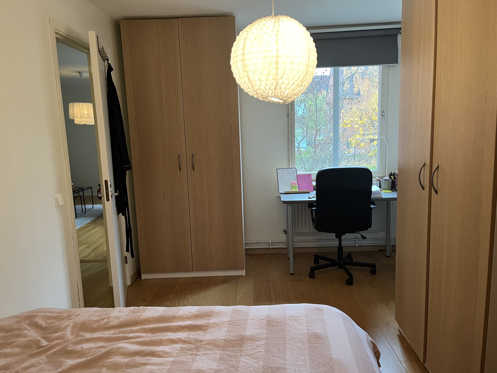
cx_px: 248
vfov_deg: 53.1
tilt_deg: -8.5
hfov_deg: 67.3
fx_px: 373
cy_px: 186
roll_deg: +2.2
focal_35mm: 26
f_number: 1.6
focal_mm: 5.1
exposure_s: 1/50
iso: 320
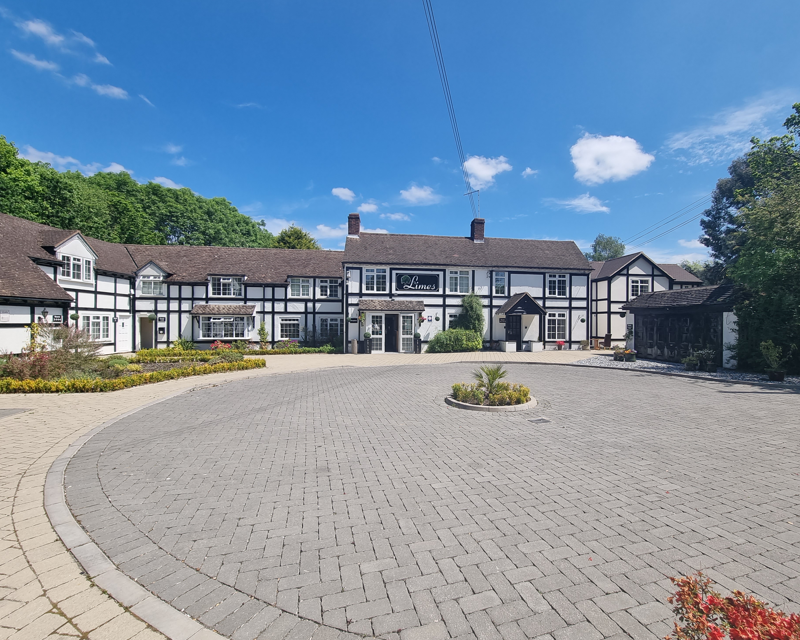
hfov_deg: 100.6
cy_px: 319
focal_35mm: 14
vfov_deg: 88.0
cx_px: 426
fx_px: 332
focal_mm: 2.2
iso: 50
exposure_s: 1/1976
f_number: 2.2
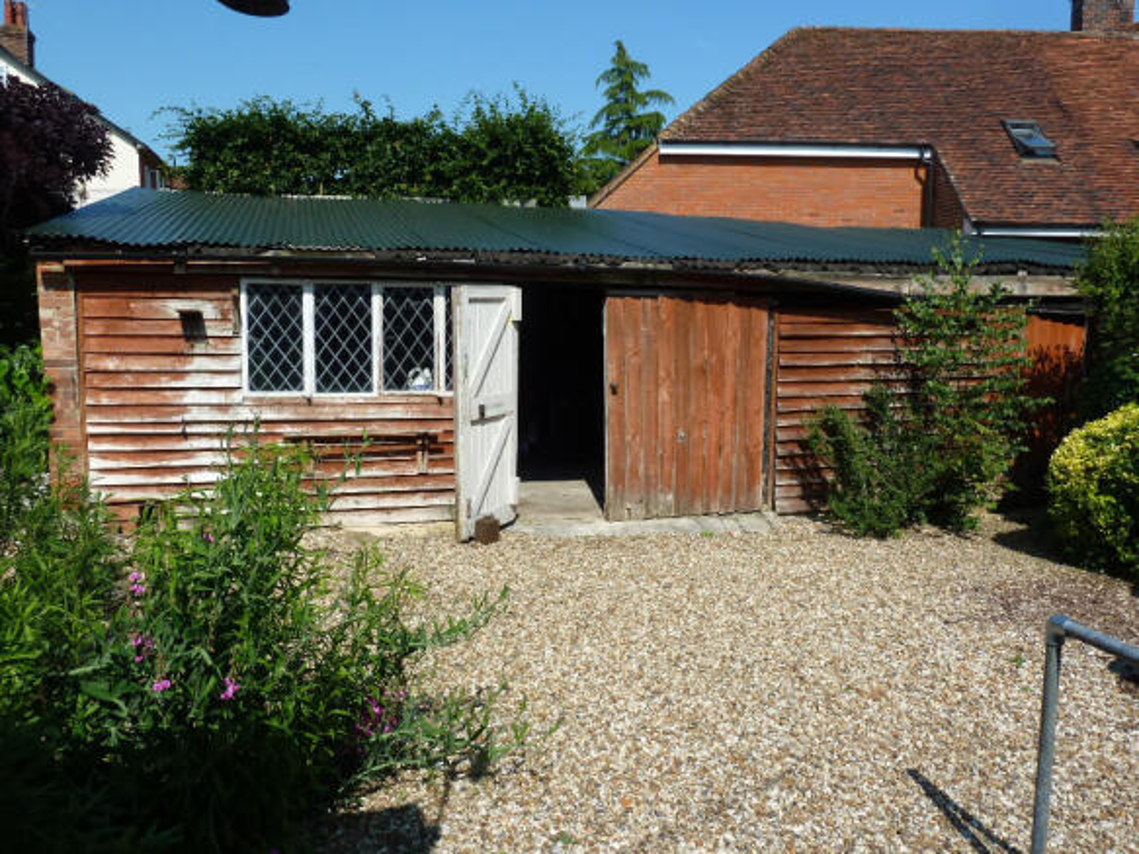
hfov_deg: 61.7
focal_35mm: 29
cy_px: 427
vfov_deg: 48.2
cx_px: 570
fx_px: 954
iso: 80
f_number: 4.5
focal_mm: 4.7
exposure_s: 1/500
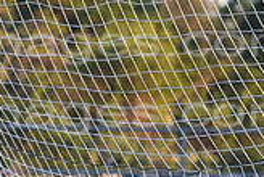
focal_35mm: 874
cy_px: 221
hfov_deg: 2.4
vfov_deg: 1.6
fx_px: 6419
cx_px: -63
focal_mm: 165
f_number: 2.8
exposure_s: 1/800
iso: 360
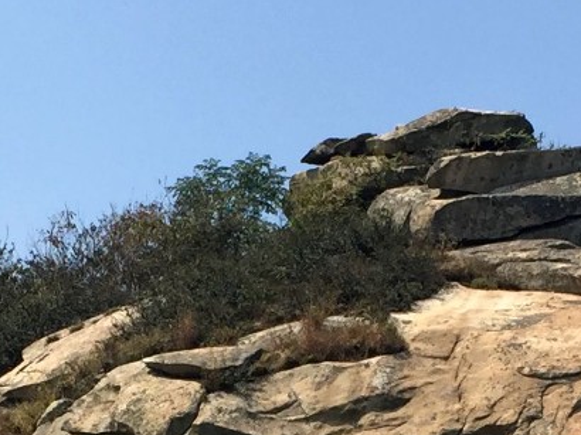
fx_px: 2432
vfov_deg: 10.0
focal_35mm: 145
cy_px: 609
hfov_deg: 13.6
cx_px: 295
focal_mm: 4.15
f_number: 2.2
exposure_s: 1/1582
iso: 32
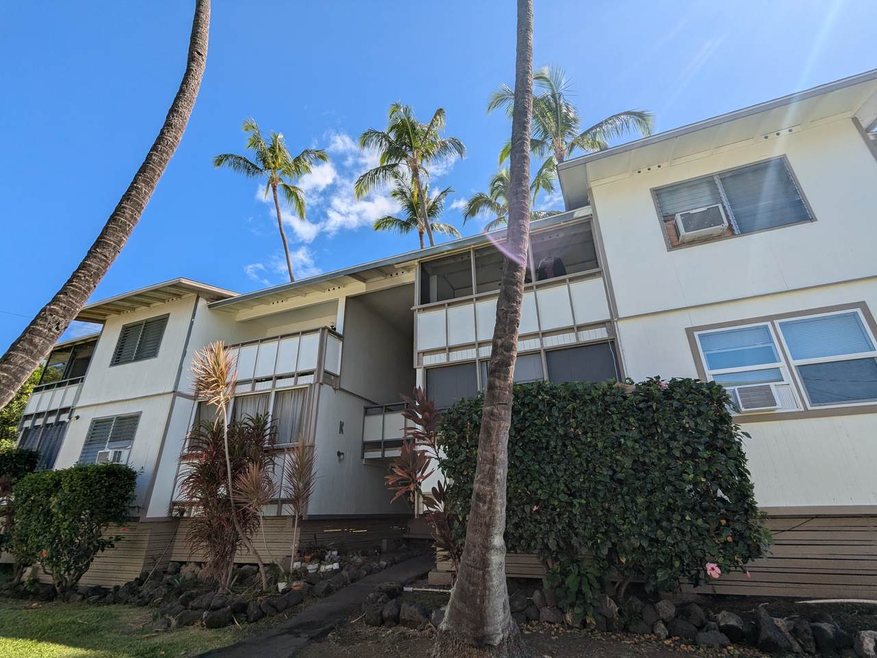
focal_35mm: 16
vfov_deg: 78.1
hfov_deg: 94.5
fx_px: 405
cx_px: 438
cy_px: 329
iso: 44
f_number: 2.2
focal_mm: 2.35
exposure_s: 1/1161
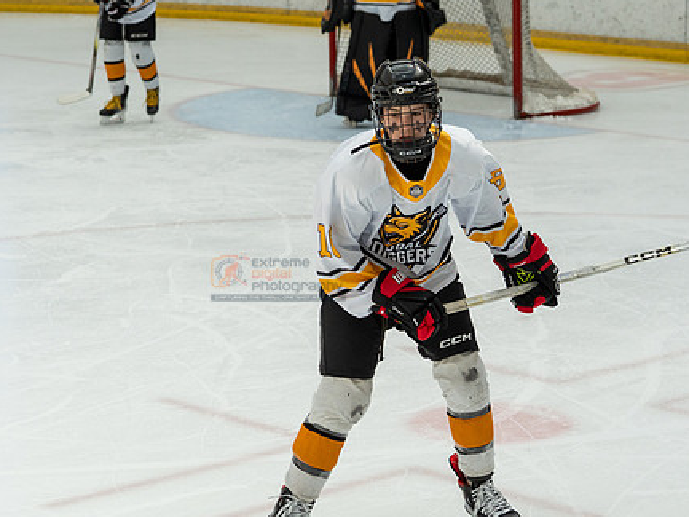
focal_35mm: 124
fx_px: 2468
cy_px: 277
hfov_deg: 15.9
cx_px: 279
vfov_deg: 12.0
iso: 800
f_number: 3.5
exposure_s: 1/1600
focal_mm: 64
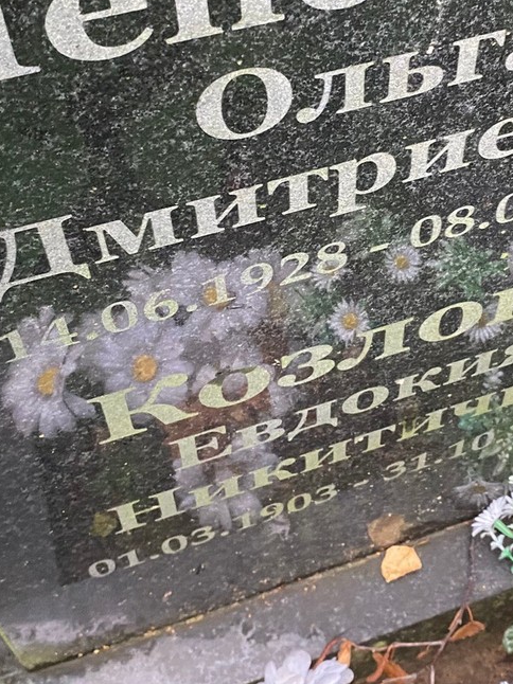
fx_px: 1147
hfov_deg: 24.9
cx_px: 384
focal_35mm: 58
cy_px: 206
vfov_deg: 32.8
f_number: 1.8
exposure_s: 1/60
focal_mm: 4.25
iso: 500
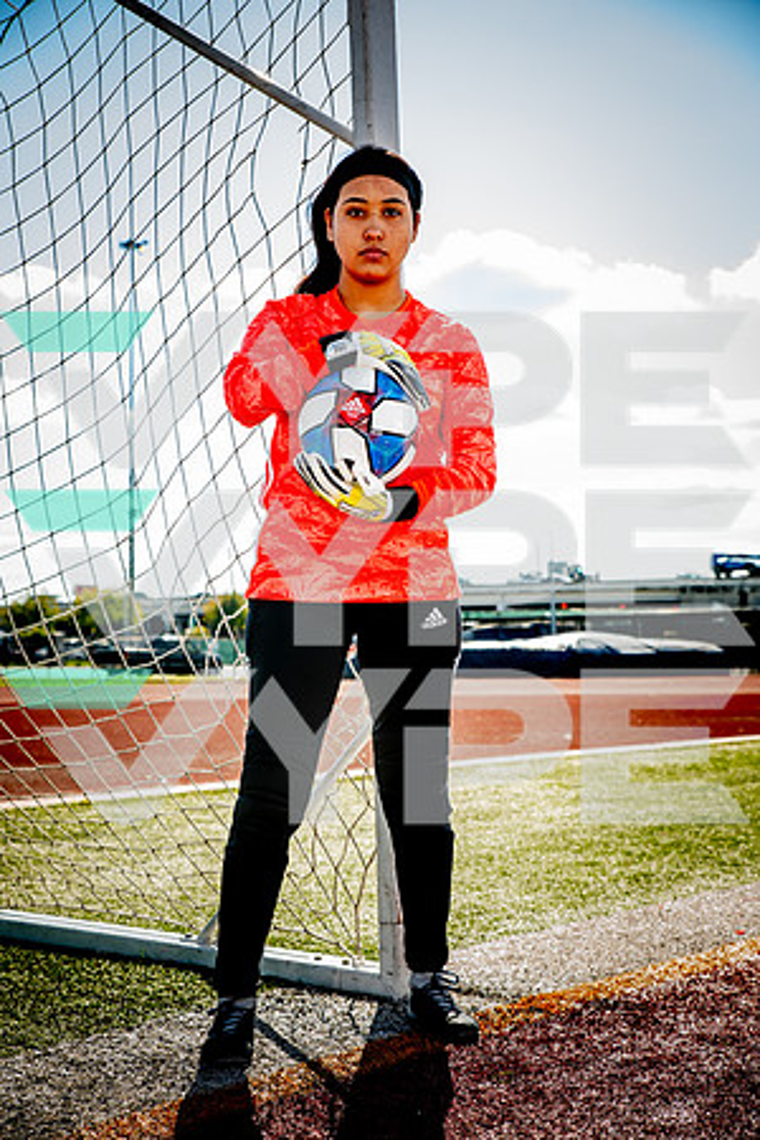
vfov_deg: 35.6
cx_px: 380
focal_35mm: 56
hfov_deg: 24.2
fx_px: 1773
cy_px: 570
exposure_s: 1/320
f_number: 5.6
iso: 125
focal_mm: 56
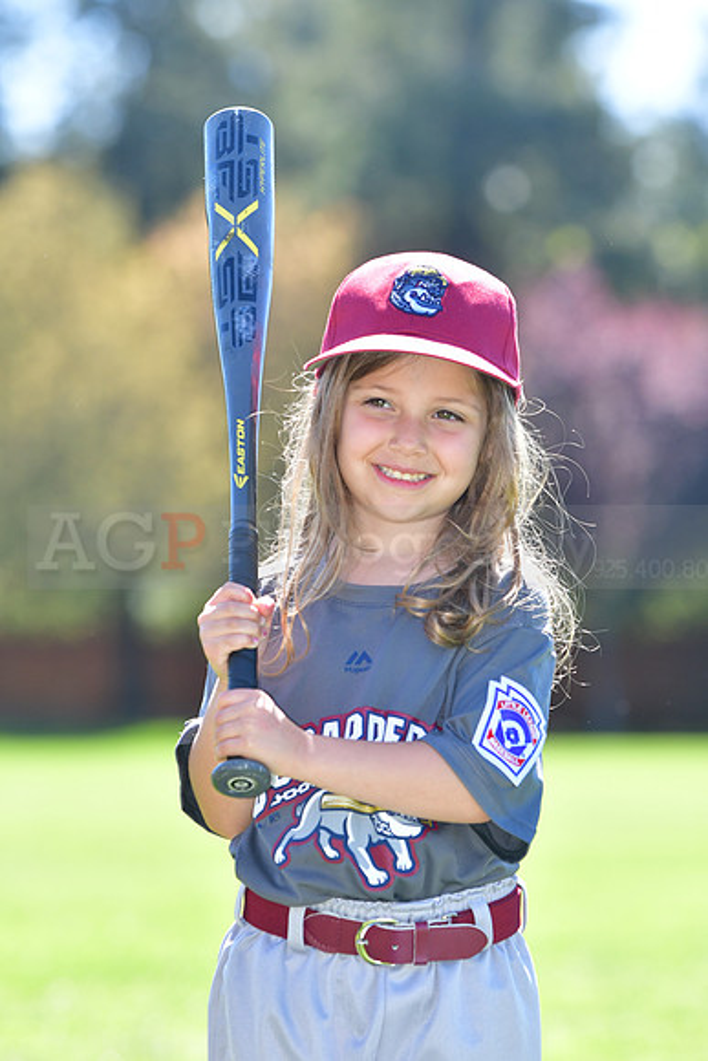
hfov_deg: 6.3
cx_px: 354
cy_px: 530
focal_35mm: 218
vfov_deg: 9.5
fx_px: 6412
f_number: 4.5
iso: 400
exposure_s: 1/800
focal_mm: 145
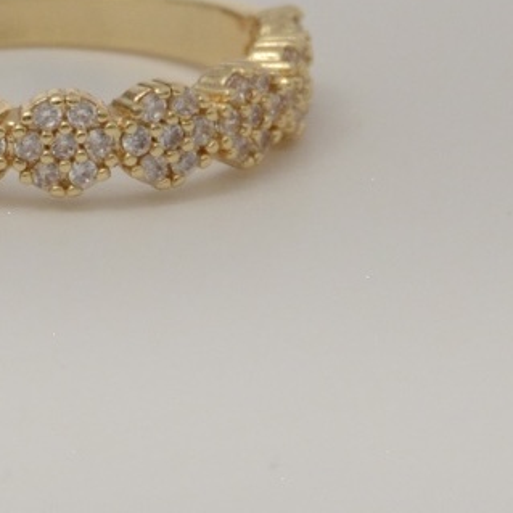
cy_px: -30
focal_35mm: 535
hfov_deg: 3.3
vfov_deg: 3.3
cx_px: 84
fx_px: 8970
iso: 500
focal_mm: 66
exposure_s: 1/1000
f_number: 9
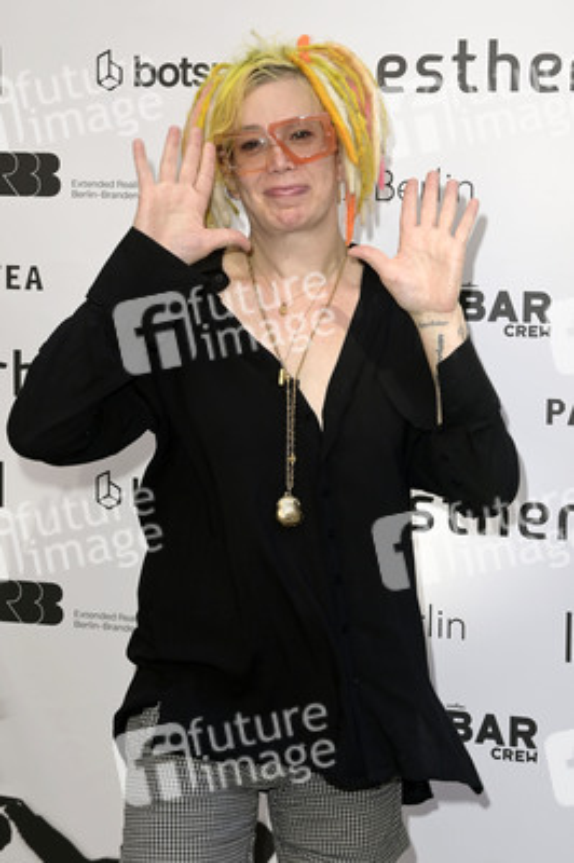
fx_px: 1198
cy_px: 432
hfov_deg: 26.9
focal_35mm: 50
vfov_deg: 39.6
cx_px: 287
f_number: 6.3
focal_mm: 50
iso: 400
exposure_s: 1/250
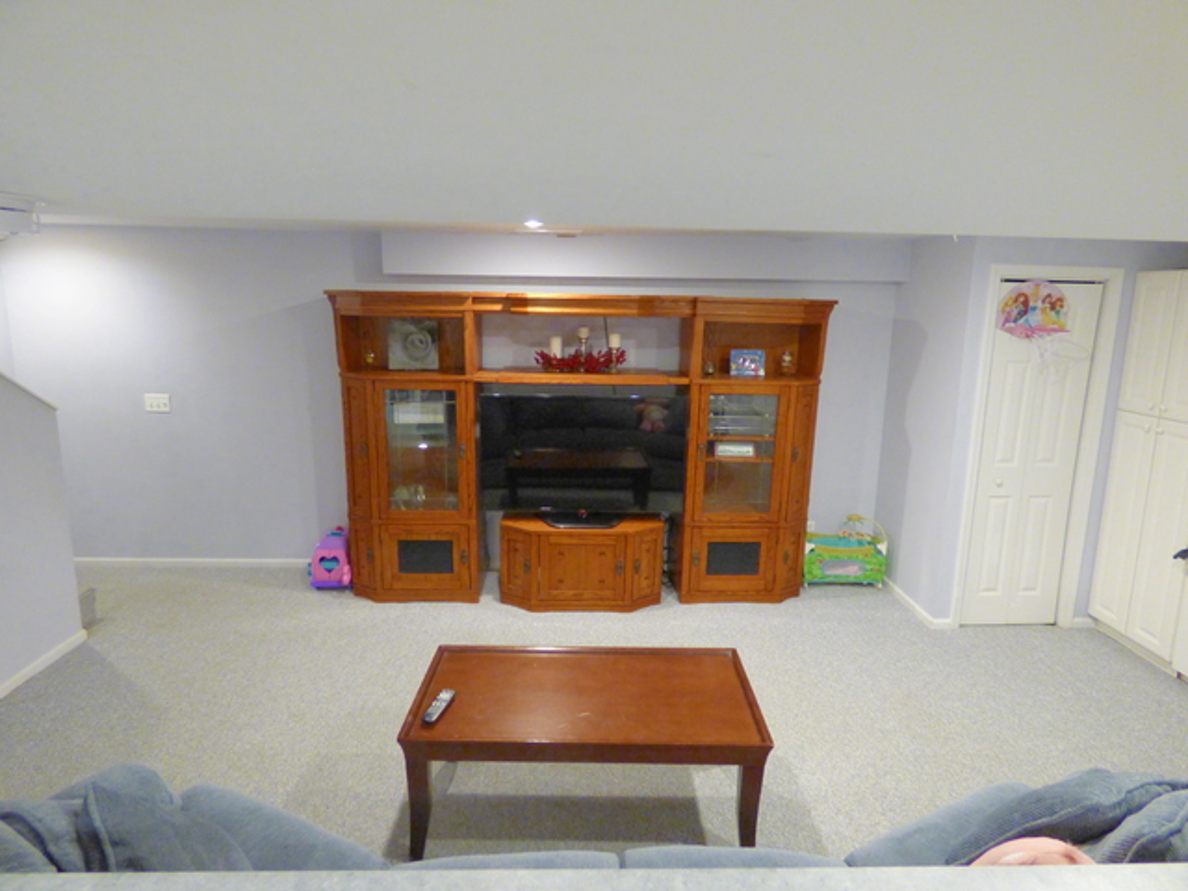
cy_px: 446
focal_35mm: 20
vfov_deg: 66.0
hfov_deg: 81.7
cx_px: 594
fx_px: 686
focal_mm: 3.58
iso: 400
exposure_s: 1/10
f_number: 2.8
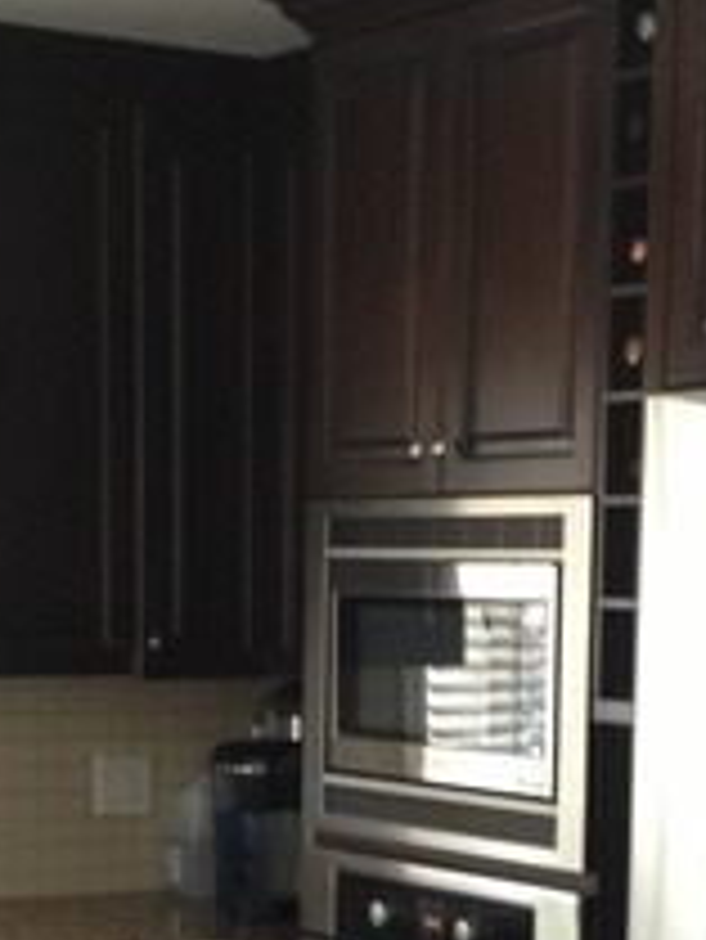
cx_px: 432
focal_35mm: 107
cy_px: 891
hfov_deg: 13.8
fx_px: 2907
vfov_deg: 18.0
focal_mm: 4.28
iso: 100
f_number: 2.4
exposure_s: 1/20
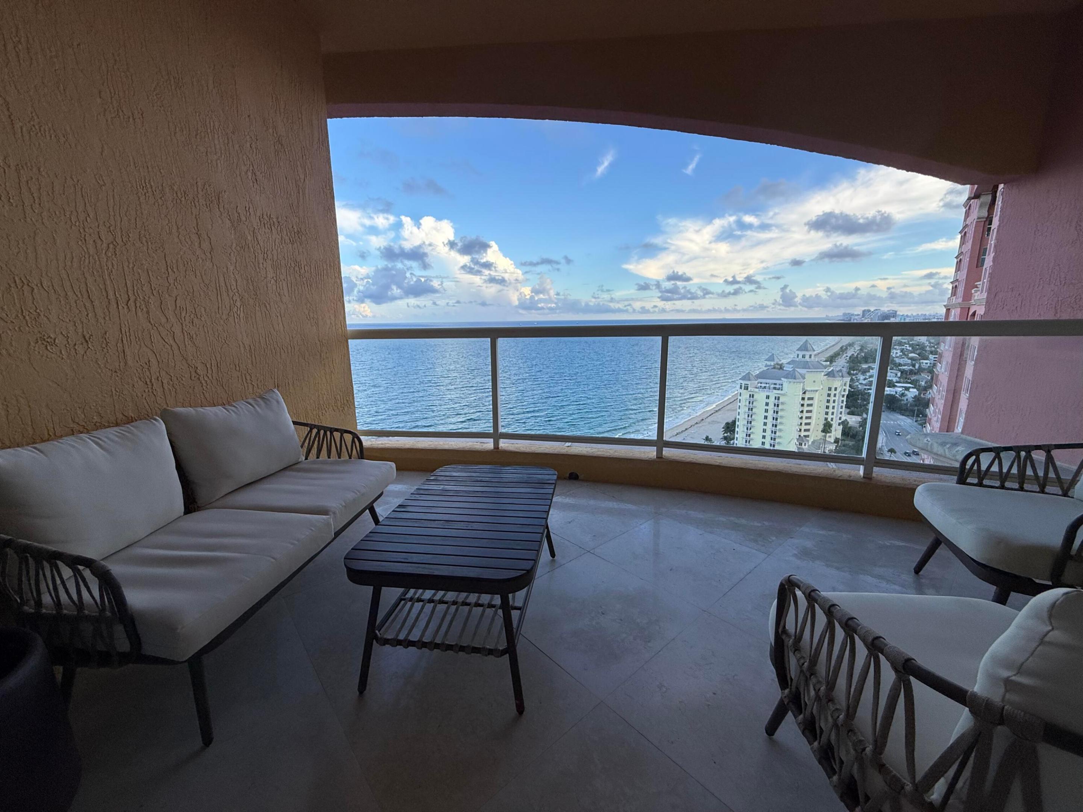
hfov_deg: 102.1
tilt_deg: -11.3
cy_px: 406
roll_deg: +0.8
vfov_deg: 85.7
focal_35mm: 14
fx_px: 438
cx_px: 542
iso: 50
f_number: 2.2
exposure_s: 1/413
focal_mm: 2.22
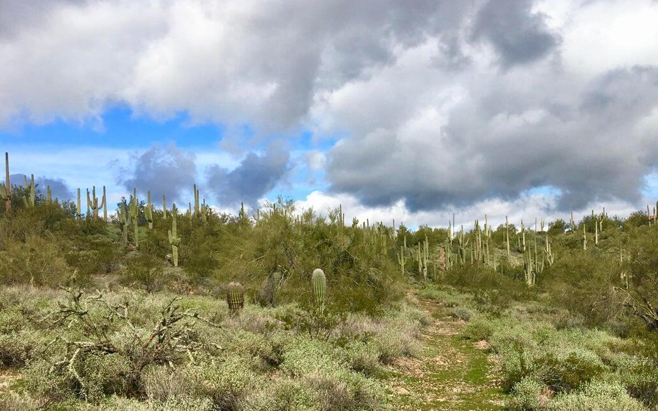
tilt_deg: -0.5
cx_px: 437
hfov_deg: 47.5
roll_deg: +2.2
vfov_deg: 30.9
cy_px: 293
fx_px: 735
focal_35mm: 41
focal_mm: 4.15
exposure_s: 1/1923
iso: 25
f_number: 2.2
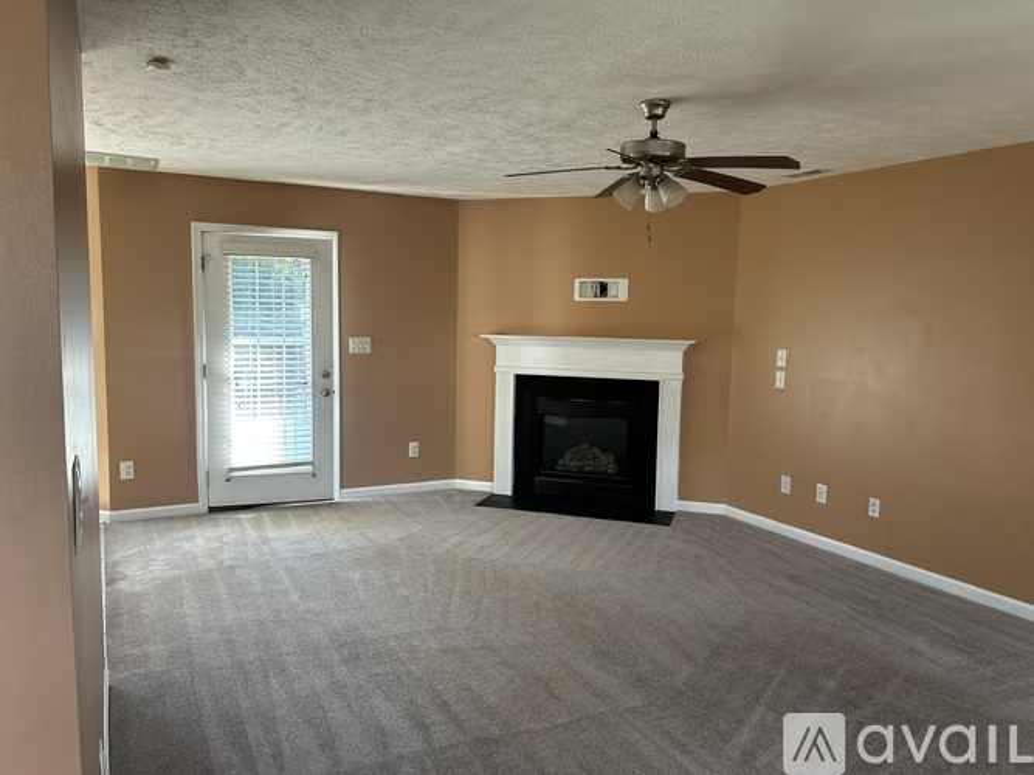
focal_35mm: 26
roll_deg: -0.5
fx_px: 776
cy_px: 388
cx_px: 517
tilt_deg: -5.9
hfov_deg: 67.3
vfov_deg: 53.0
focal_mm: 5.7
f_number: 1.5
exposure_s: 1/121
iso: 64
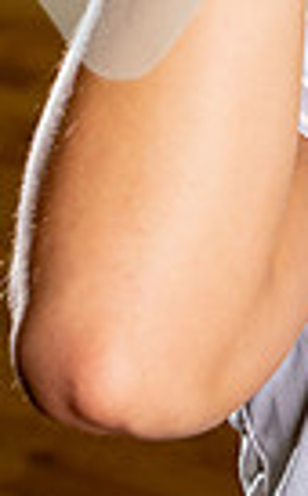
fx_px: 2714
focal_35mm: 201
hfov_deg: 6.4
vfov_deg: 10.1
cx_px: 482
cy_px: -286
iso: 640
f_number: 7.1
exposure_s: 1/200
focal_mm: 59.9
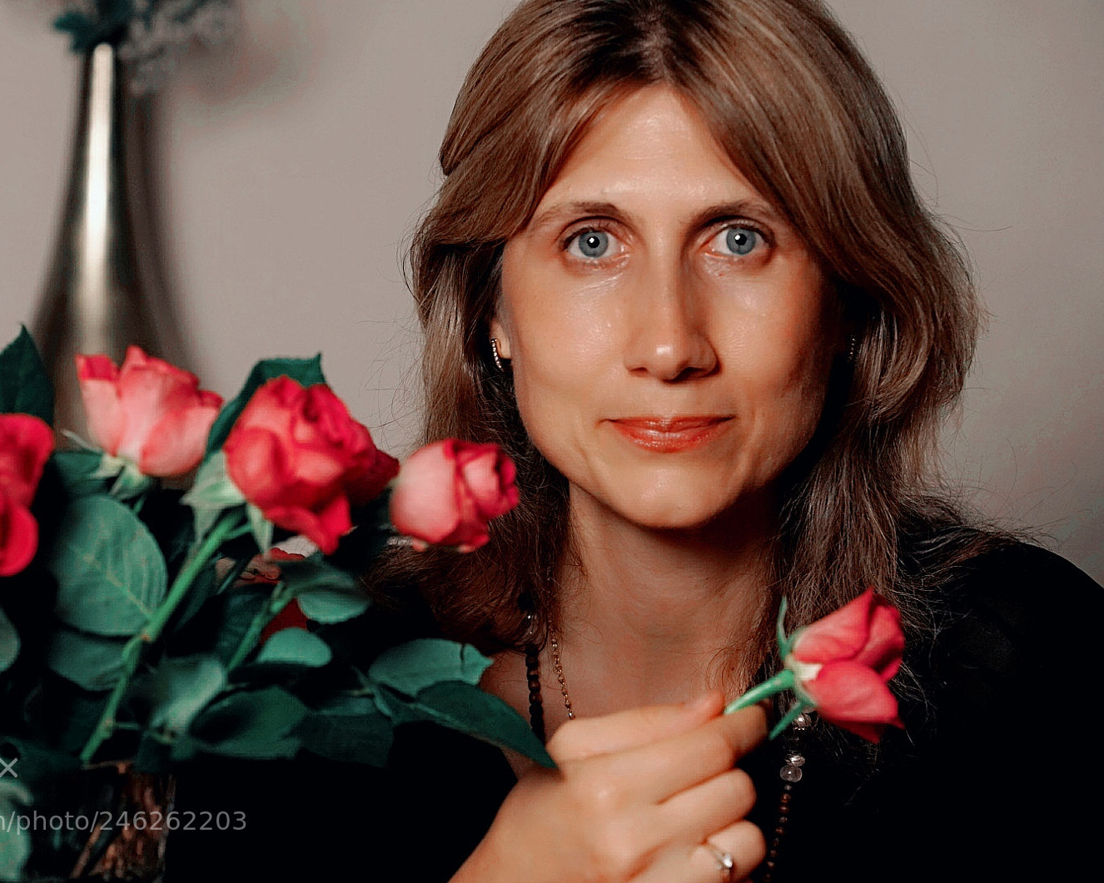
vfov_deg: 10.1
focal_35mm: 153
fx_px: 5000
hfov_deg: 12.6
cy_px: 442
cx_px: 477
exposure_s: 1/320
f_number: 6.3
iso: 1000
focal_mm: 135
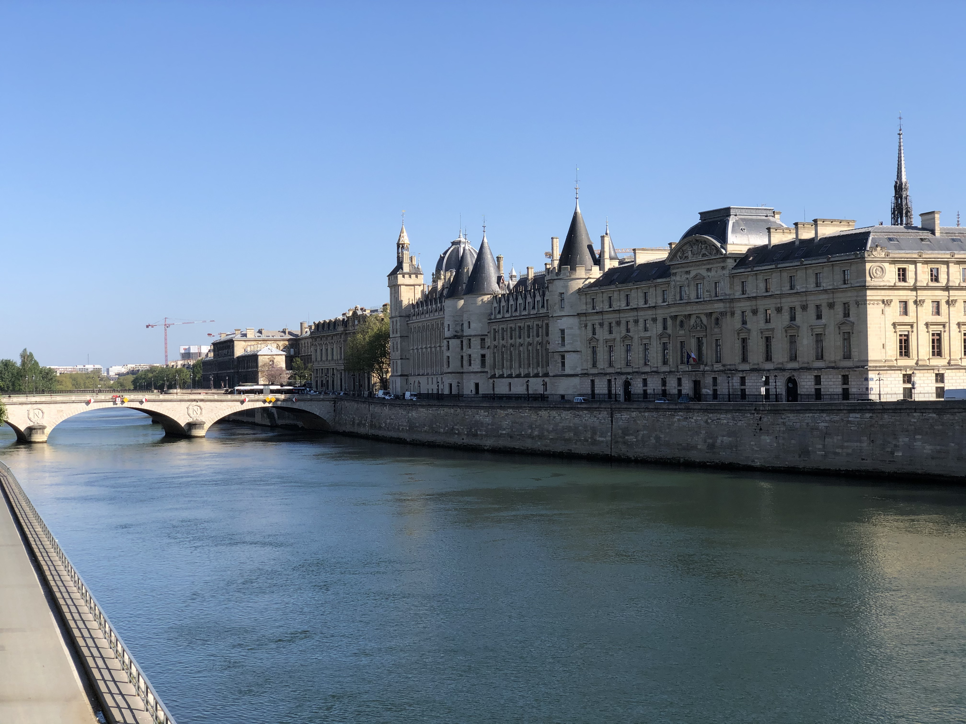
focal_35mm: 52
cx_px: 483
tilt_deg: +0.6
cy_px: 362
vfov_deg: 28.0
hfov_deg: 36.8
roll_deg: +1.6
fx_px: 1451
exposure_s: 1/917
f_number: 2.4
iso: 16
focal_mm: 6
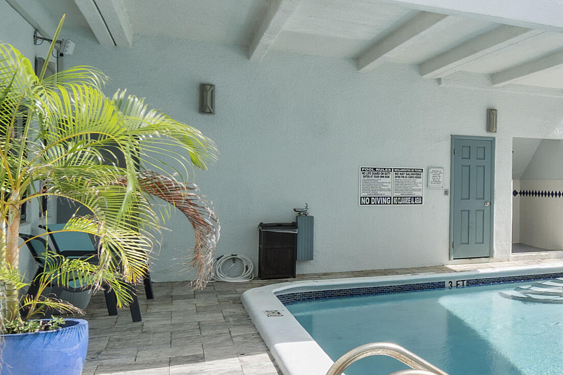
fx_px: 641
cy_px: 176
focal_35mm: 41
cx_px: 760
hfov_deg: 32.8
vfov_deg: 32.6
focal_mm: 10
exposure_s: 1/160
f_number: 11
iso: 100
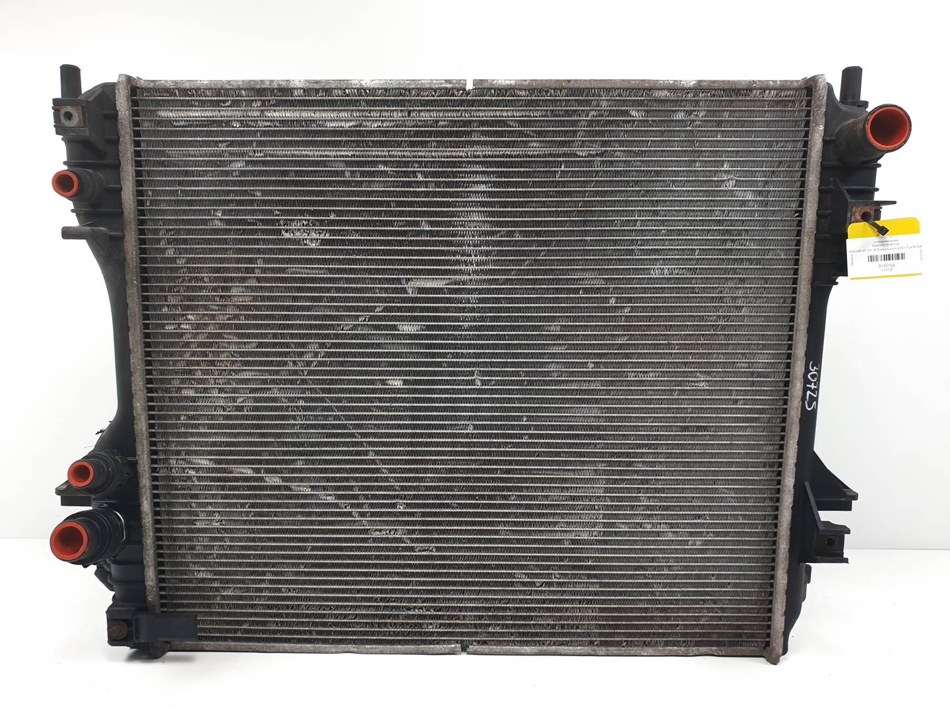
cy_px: 356
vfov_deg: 53.1
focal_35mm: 26
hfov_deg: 67.3
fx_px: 714
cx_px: 475
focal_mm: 4.3
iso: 50
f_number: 2.4
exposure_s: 1/165
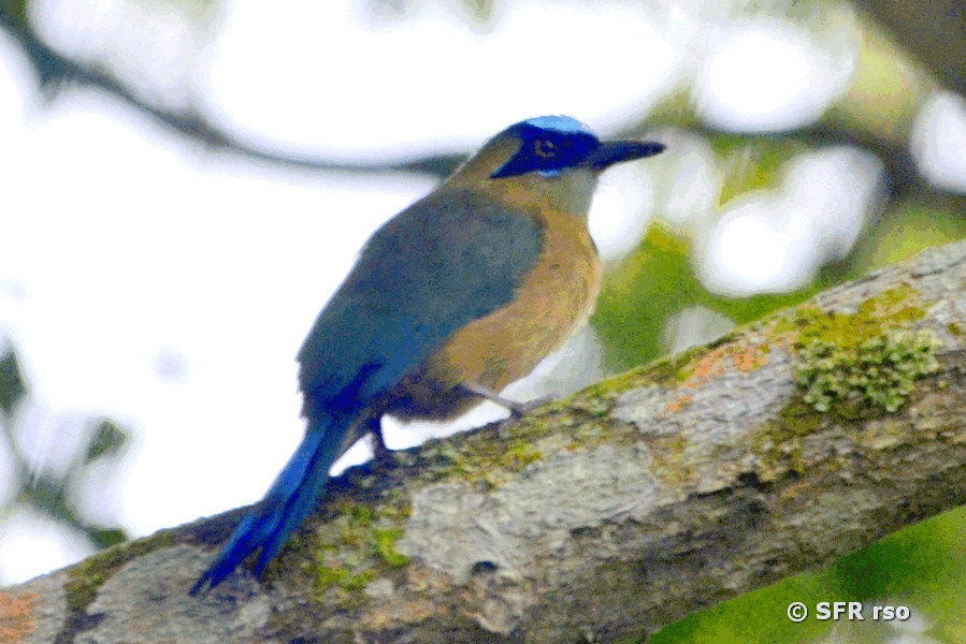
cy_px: 322
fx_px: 20130
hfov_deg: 2.7
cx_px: 483
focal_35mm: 750
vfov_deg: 1.8
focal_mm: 500
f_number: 6.3
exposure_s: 1/200
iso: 800
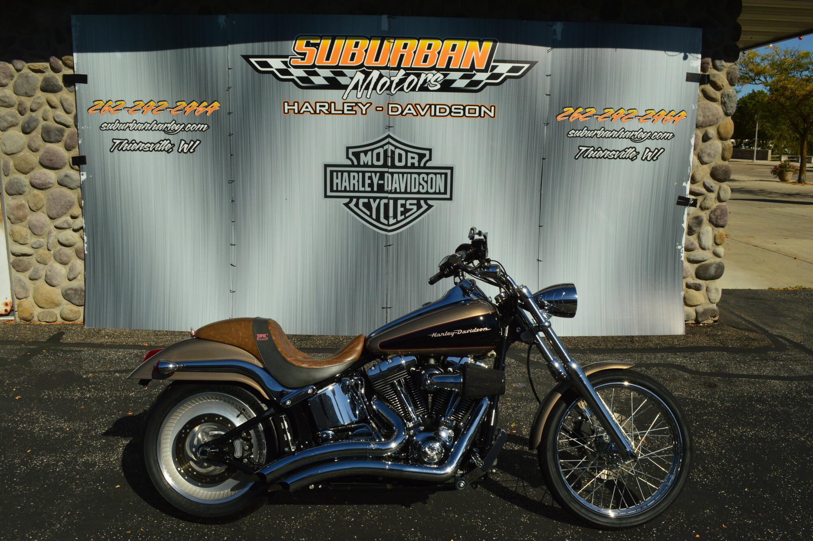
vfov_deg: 47.9
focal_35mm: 27
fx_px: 609
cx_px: 406
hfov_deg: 67.4
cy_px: 270
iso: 250
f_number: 11
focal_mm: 18
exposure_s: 1/500
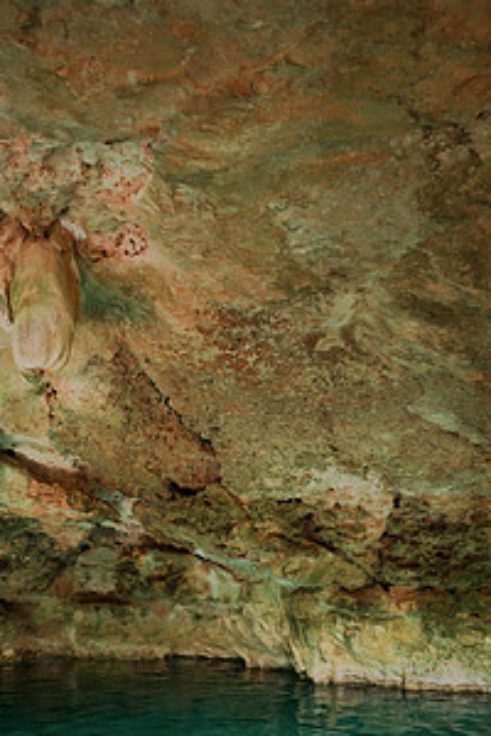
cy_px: 469
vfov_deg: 60.9
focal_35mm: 30
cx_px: 187
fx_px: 614
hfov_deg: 43.3
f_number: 2.8
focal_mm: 20
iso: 1250
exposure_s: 1/80
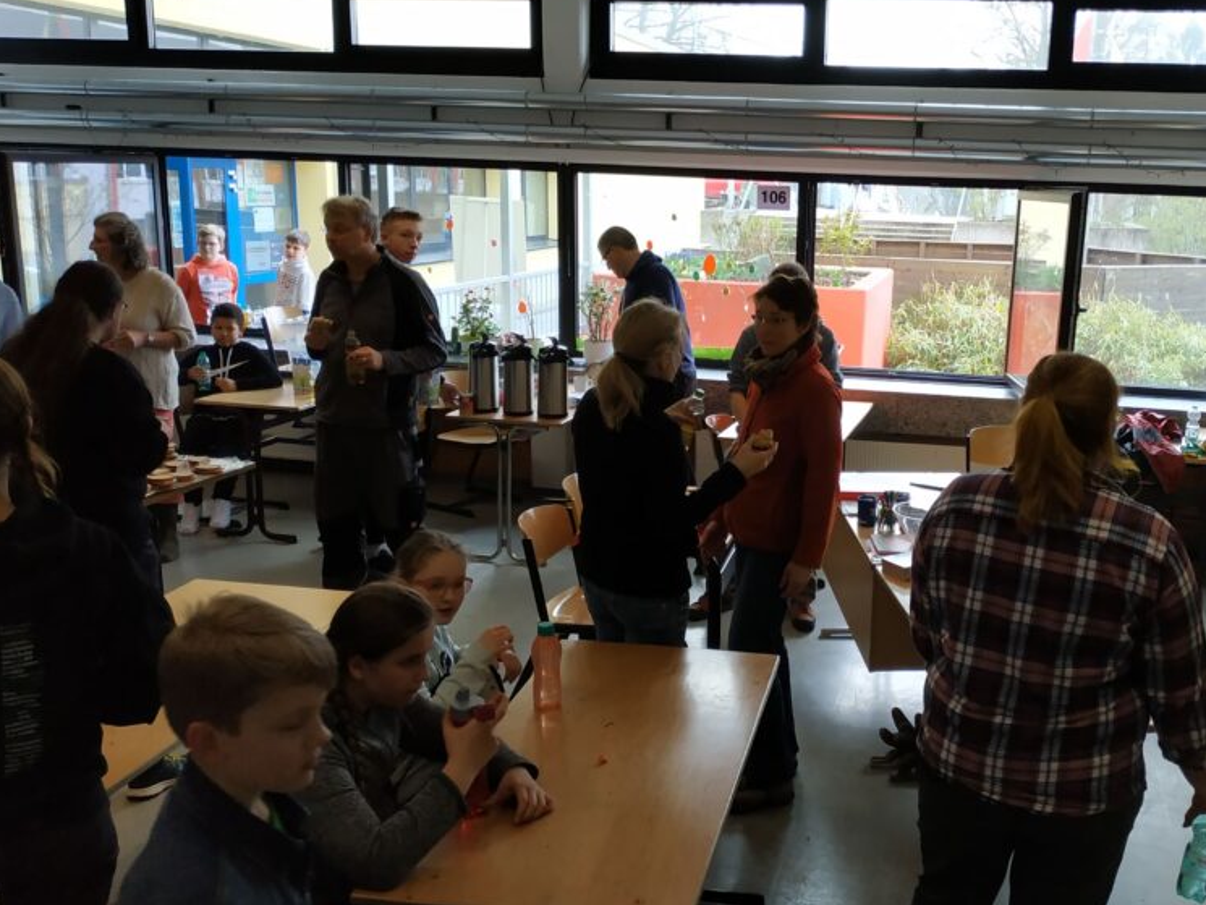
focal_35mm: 33
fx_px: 1150
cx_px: 795
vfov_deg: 43.0
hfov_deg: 54.3
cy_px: 442
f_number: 1.9
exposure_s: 1/192
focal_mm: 3.94
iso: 250
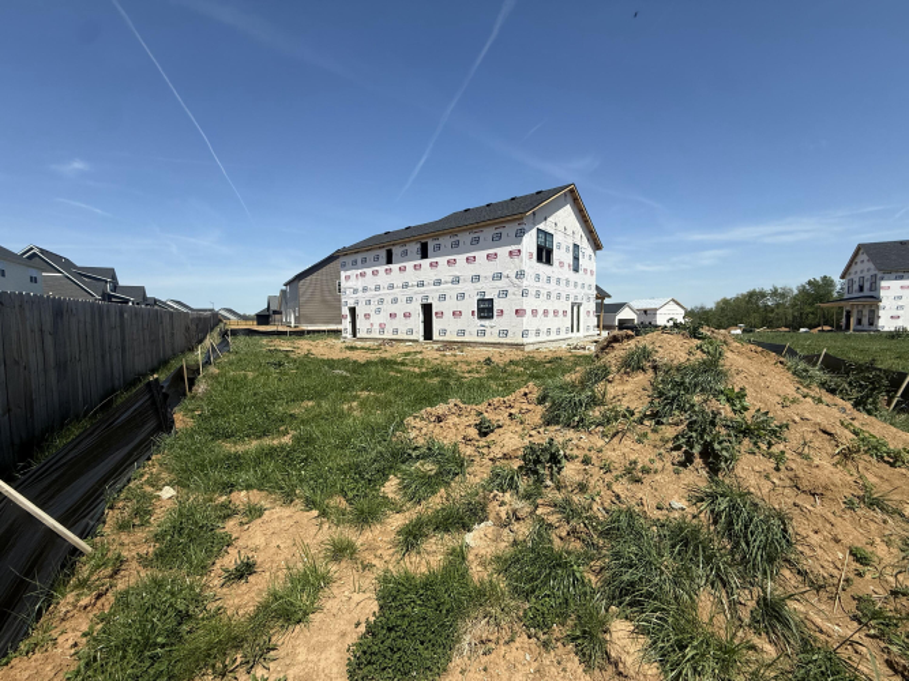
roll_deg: +0.2
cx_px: 454
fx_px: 368
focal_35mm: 14
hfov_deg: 102.1
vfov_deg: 85.7
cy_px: 340
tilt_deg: -4.1
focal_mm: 2.22
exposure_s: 1/3125
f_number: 2.2
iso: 50
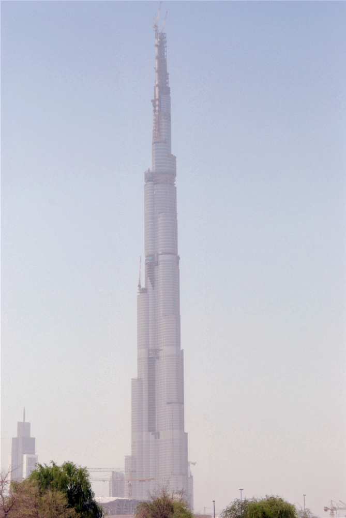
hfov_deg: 13.5
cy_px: 259
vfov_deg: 20.0
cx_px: 173
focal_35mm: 102
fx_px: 1467
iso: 800
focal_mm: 68
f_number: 11
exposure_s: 1/2000
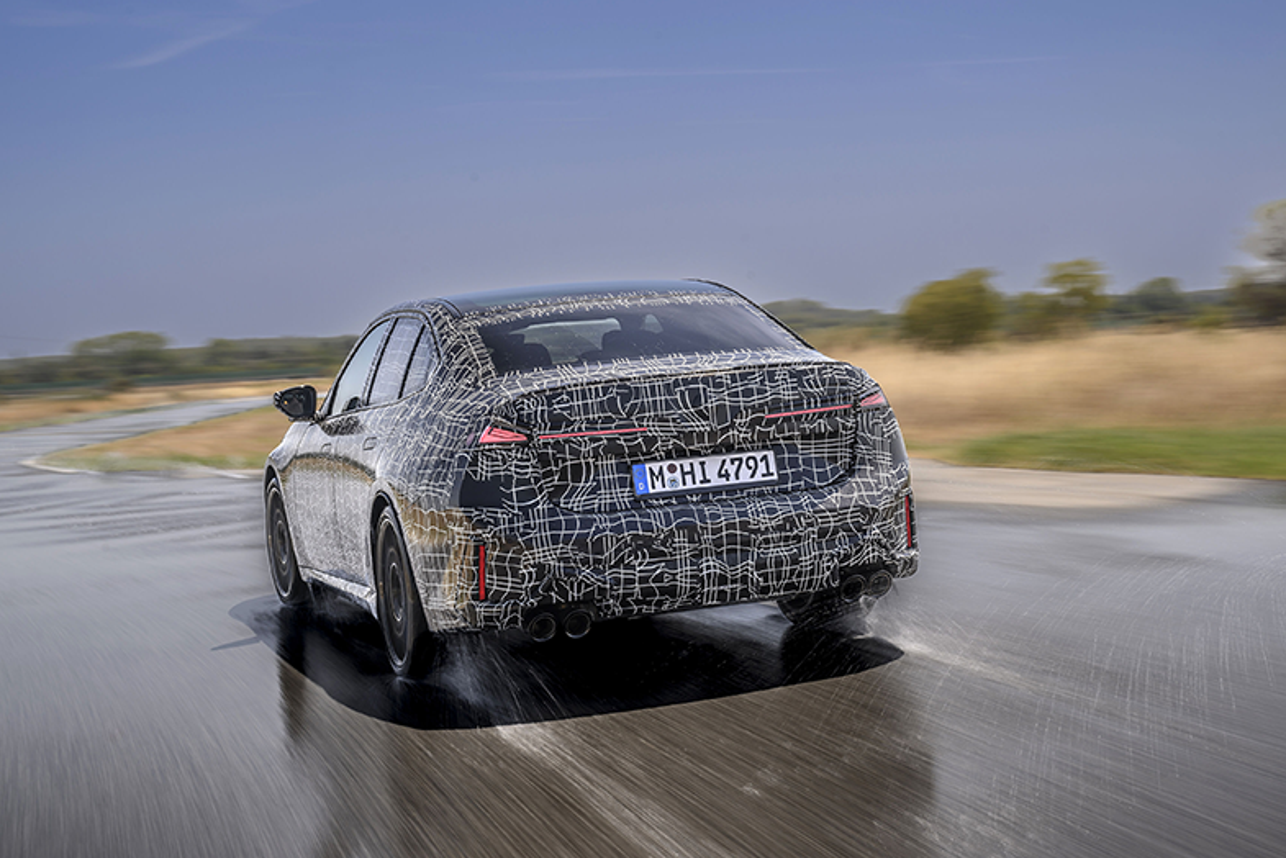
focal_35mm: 55
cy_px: 428
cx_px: 647
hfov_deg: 36.2
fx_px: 1965
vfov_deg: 24.6
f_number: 11
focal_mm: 54
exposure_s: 1/13
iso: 50
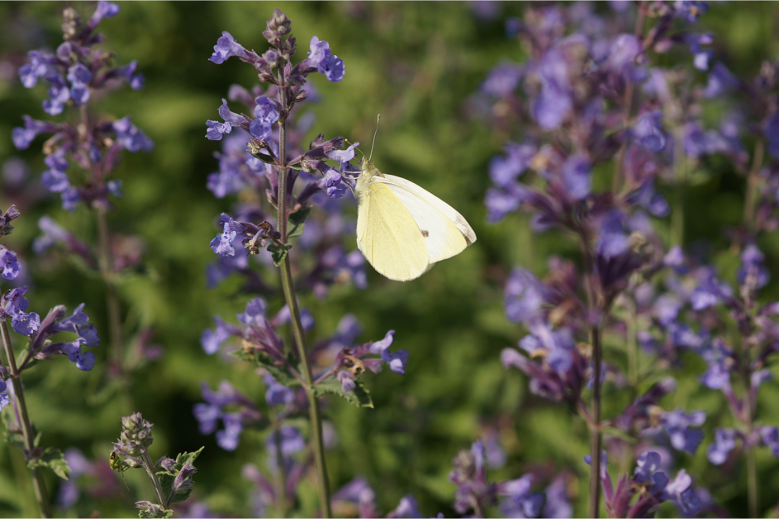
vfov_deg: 9.1
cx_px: 390
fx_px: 3246
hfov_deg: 13.7
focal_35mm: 150
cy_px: 260
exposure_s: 1/500
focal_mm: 100
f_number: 5
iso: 100
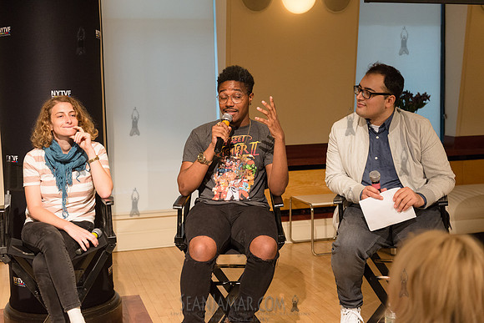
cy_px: 162
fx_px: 672
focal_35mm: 50
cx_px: 242
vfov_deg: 27.0
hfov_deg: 39.6
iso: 2500
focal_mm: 50
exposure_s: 1/250
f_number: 4
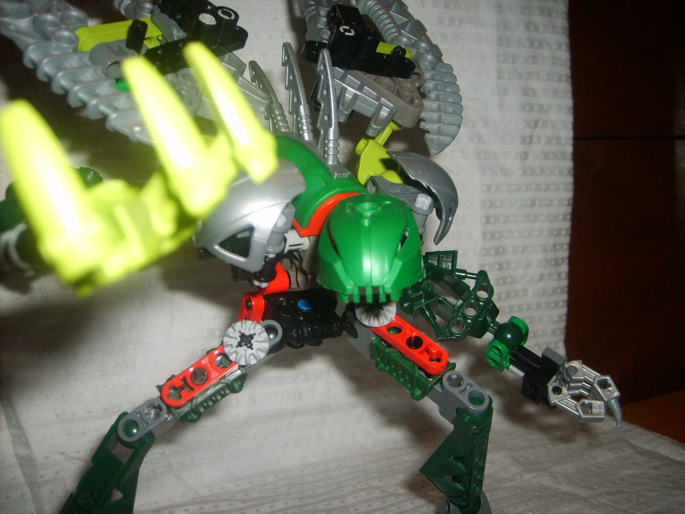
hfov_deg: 52.6
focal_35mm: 35
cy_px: 257
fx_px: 693
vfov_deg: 40.7
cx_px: 342
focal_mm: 5.8
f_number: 2.8
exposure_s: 1/45
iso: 100
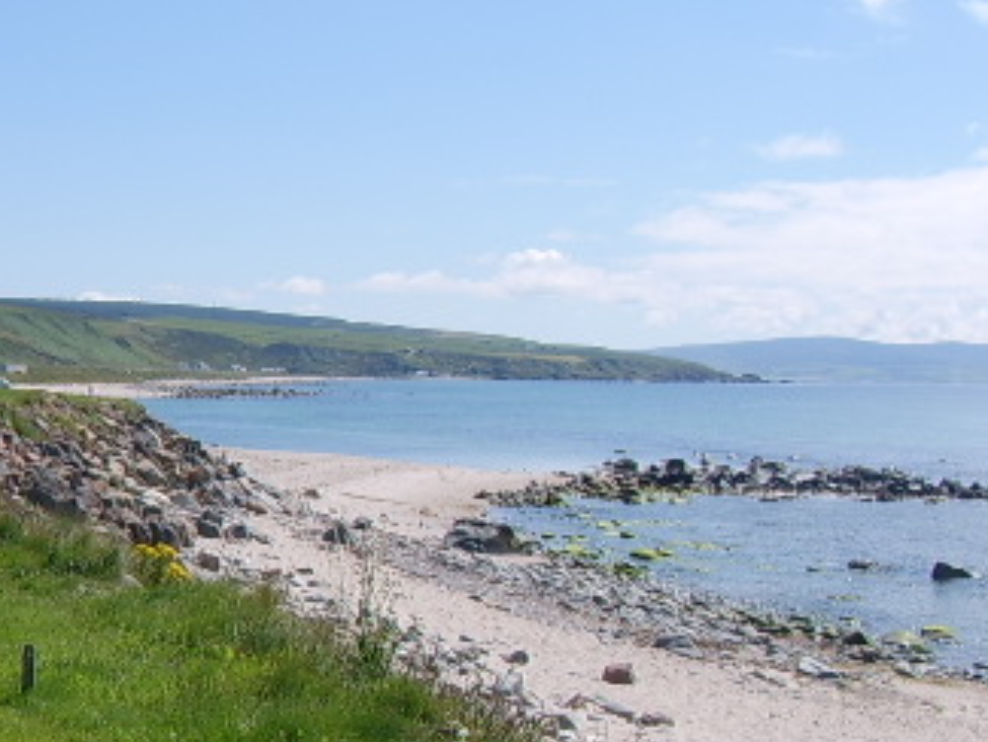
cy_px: 477
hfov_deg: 31.1
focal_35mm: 61
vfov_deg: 24.0
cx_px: 243
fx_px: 1742
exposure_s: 1/250
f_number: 6.7
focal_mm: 8.13
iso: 50
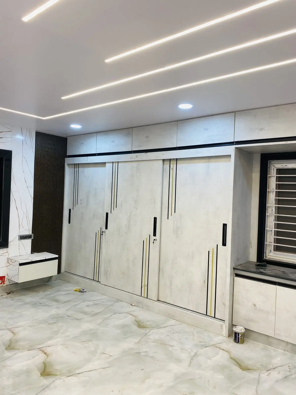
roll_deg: -3.3
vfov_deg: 67.3
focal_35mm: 26
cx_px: 148
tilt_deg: +1.2
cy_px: 198
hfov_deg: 53.1
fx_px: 296
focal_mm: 4.25
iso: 50
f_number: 1.8
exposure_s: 1/100
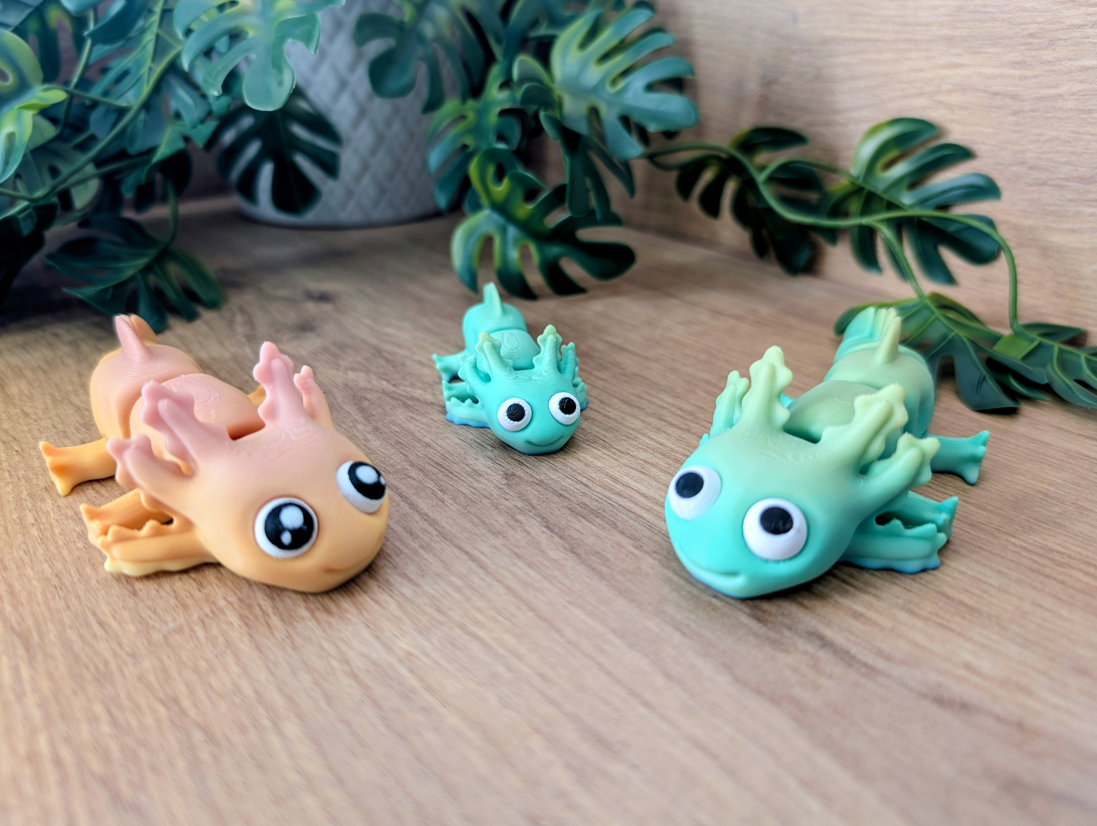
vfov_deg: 56.9
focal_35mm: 24
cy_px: 413
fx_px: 762
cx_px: 548
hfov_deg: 71.5
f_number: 1.68
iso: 30
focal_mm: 6.9
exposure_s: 1/23.9
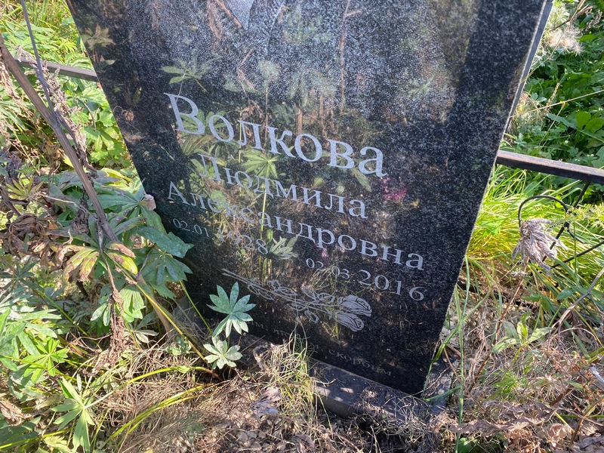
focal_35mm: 26
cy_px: 226
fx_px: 454
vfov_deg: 53.1
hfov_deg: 67.3
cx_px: 302
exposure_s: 1/165
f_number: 1.8
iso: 32
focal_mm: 4.25
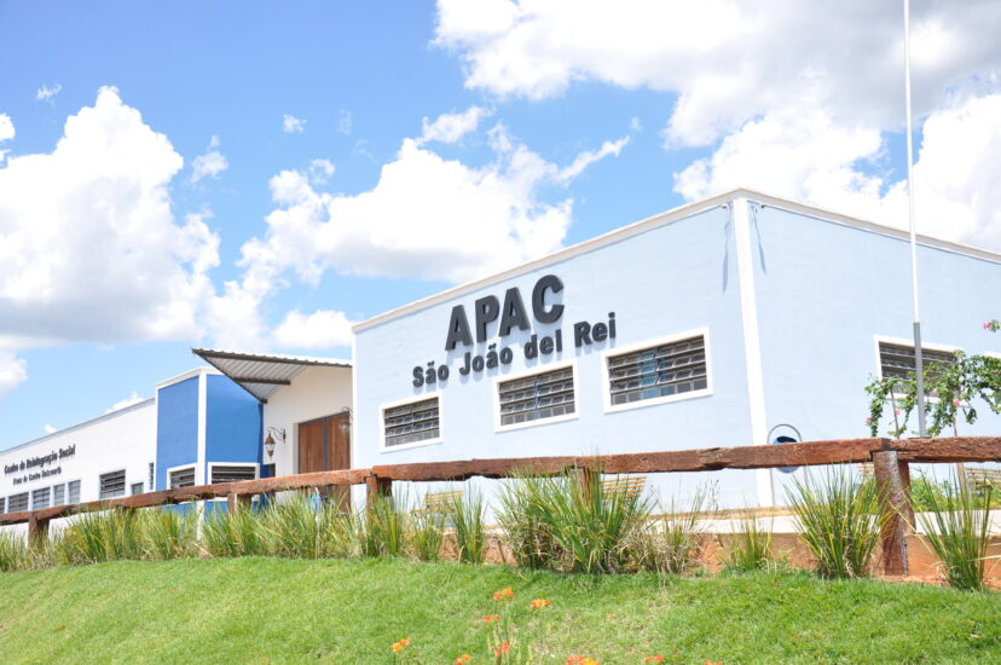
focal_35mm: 39
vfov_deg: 34.1
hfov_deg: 49.6
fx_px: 1083
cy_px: 332
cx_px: 500
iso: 250
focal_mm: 26
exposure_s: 1/500
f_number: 5.6
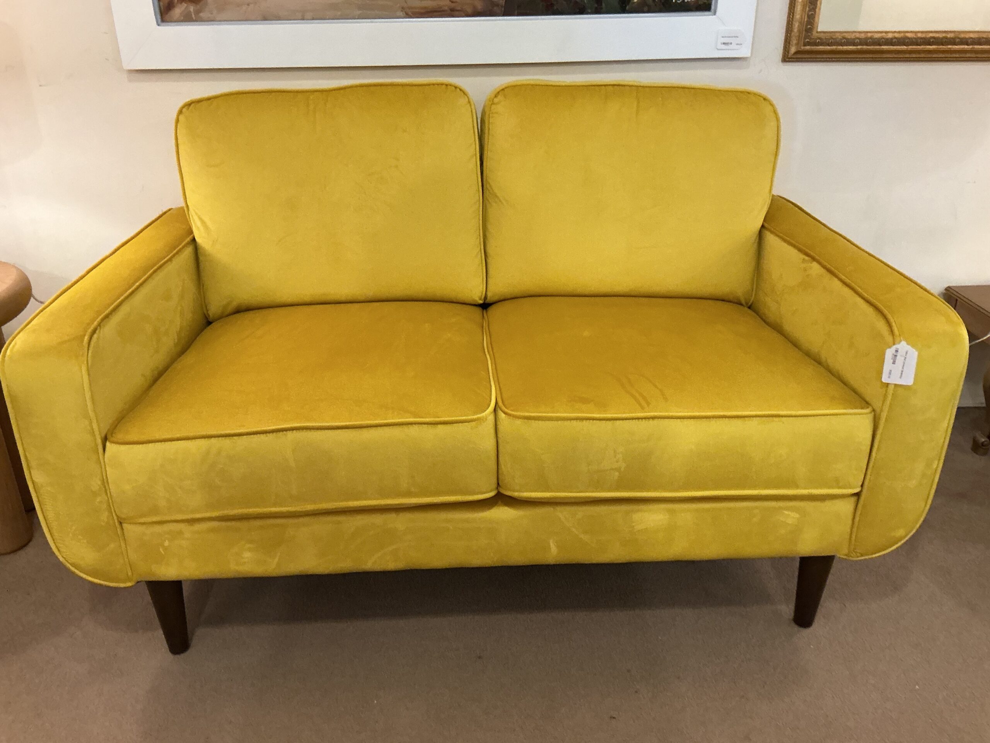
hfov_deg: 61.7
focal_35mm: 29
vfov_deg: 48.2
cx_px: 495
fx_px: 829
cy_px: 372
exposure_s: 1/60
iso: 200
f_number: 1.8
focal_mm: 3
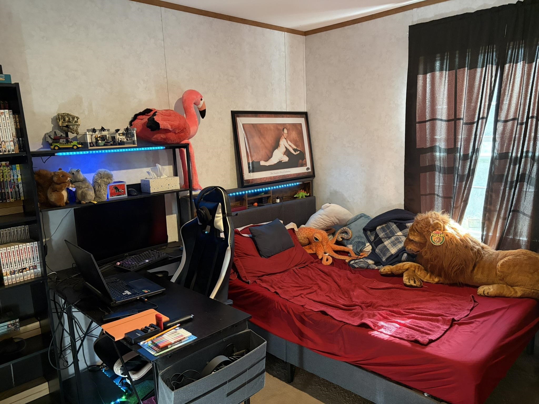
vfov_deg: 53.1
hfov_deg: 67.3
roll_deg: +1.3
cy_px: 202
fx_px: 405
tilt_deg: -10.5
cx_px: 270
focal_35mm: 26
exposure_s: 1/40
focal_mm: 5.96
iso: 400
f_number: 1.6
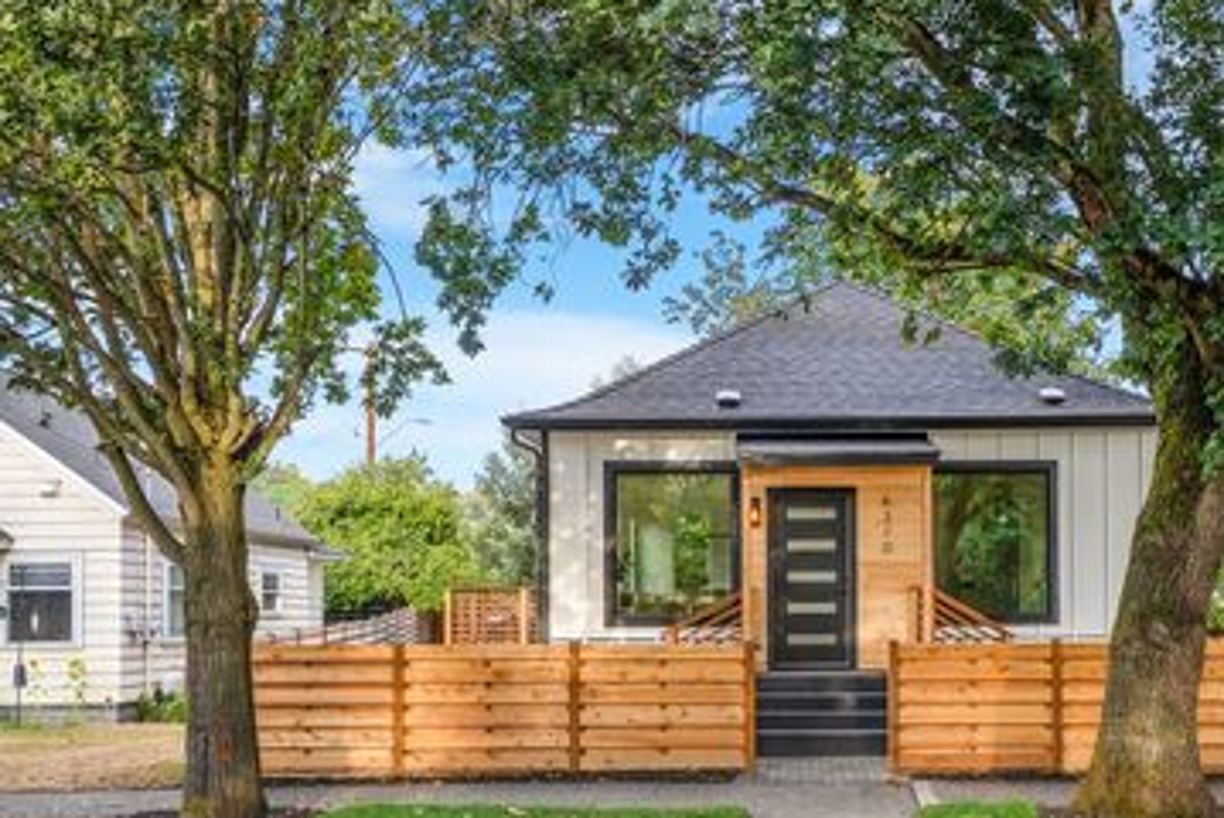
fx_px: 1327
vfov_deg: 34.2
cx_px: 798
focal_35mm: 39
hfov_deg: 48.8
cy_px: 484
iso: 80
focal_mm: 28
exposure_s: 1/80
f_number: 4.5
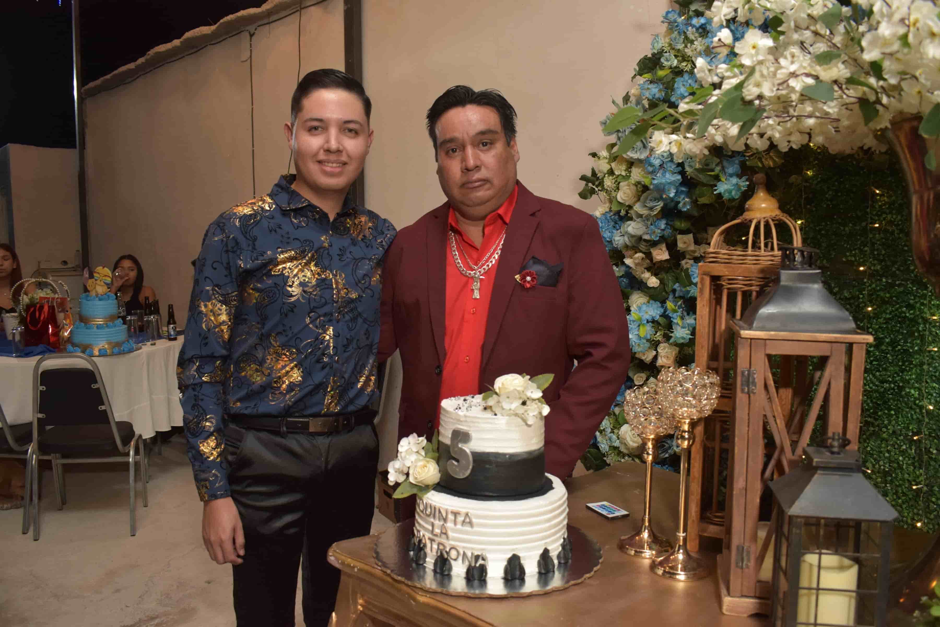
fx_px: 783
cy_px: 314
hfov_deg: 61.9
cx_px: 470
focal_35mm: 30
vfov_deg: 43.6
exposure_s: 1/80
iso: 800
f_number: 5
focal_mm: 20
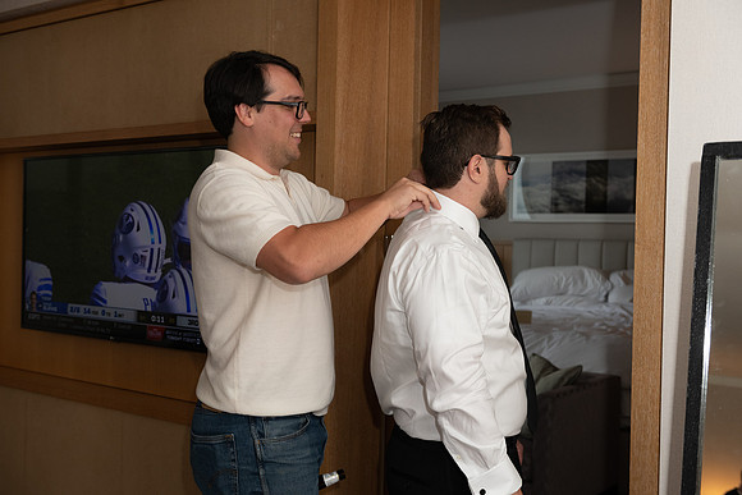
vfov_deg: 30.5
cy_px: 248
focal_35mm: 44
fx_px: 907
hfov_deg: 44.5
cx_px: 371
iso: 800
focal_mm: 44
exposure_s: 1/200
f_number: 4
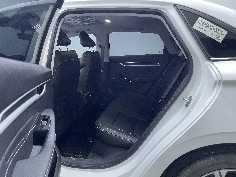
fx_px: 170
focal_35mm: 25
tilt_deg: -12.7
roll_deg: -0.5
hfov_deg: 69.4
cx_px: 118
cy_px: 88
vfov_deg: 54.9
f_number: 1.6
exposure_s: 1/50
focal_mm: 5.1
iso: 100
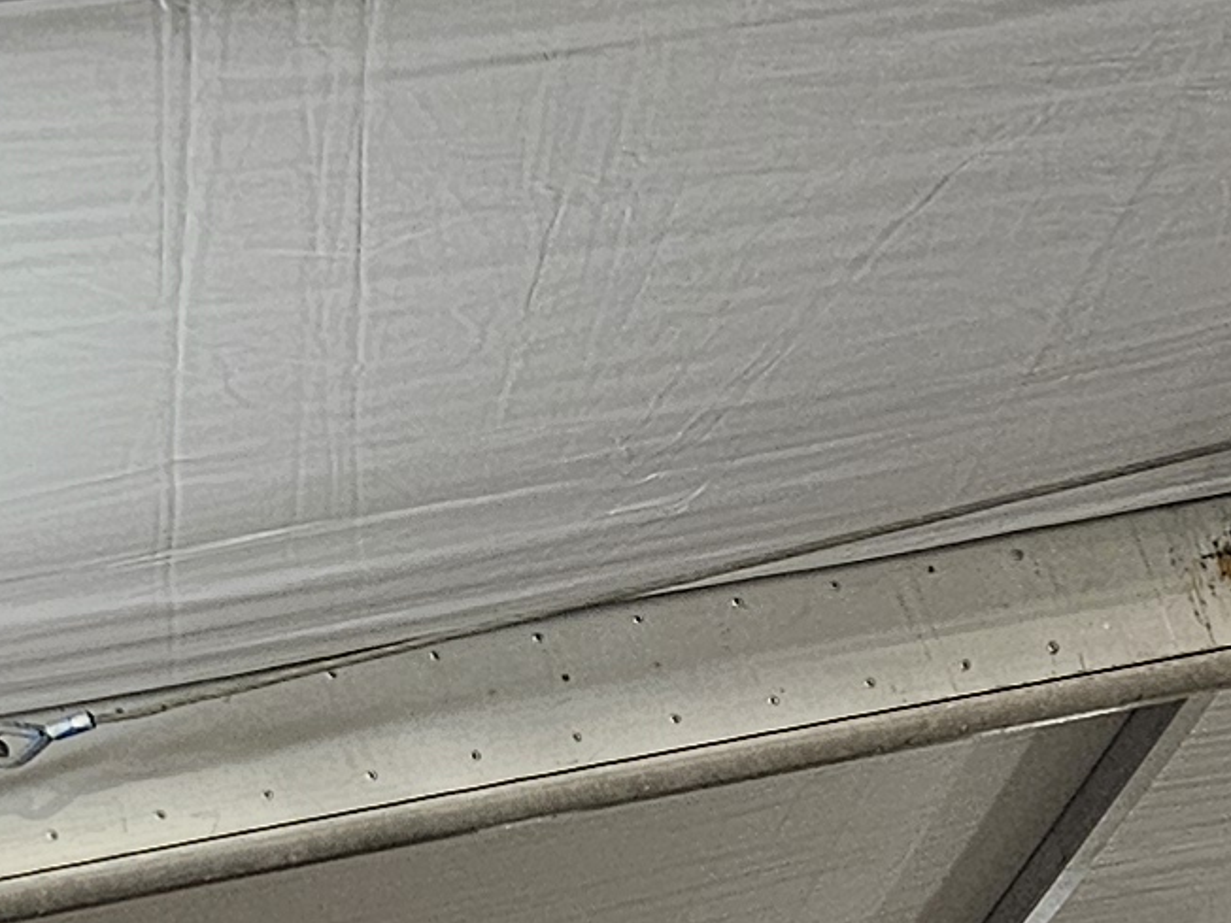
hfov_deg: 11.4
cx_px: 3028
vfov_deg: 9.1
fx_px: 5014
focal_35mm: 141
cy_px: 2431
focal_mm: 6.3
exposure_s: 1/100
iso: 320
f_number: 1.7
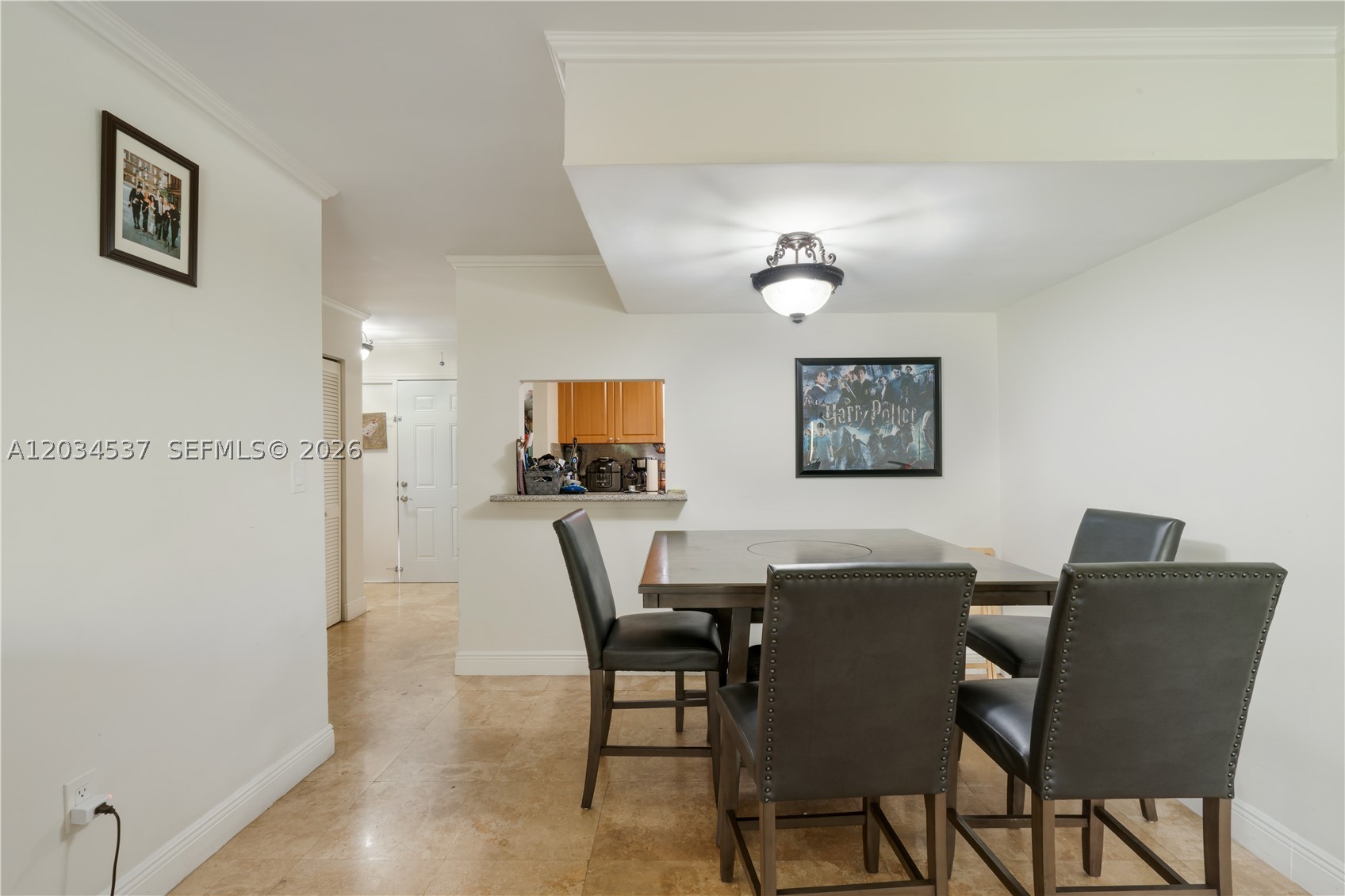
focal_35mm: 16
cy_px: 448
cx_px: 672
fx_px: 598
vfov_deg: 73.8
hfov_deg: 96.7
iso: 100
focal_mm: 16
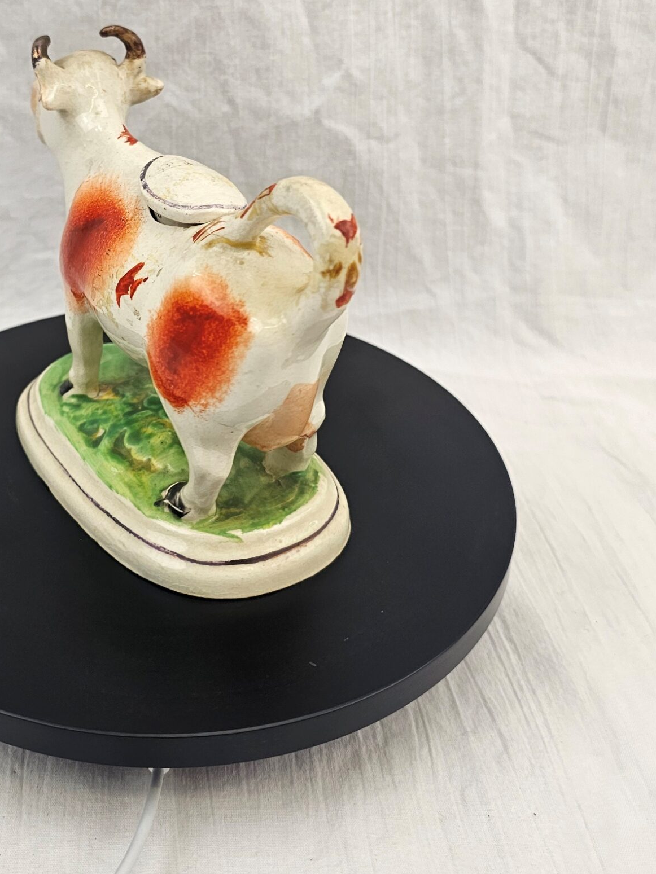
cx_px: 160
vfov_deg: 48.3
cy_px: 306
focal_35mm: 38
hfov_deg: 36.8
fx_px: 960
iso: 40
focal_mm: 6.3
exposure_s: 1/100
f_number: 1.7
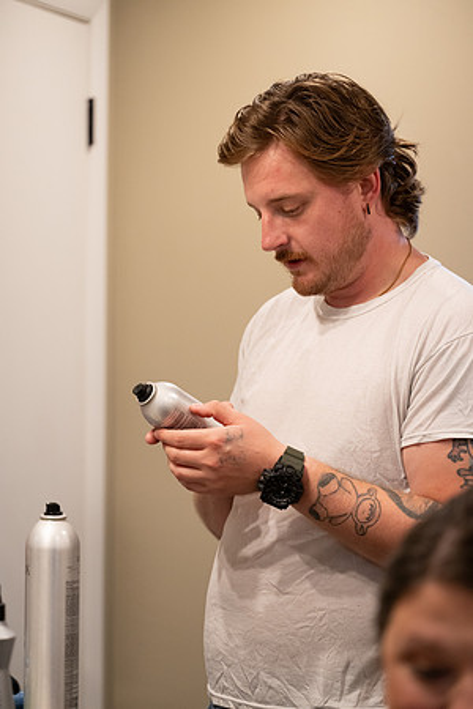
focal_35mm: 105
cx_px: 236
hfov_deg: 13.0
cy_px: 354
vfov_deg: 19.5
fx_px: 2069
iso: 3200
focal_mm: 105
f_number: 3.5
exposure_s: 1/250
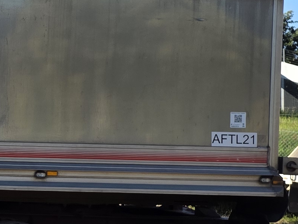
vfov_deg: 12.8
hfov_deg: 14.1
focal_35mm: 116
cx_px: -309
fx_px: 999
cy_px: 140
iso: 80
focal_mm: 6.25
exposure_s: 1/3126
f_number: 1.7
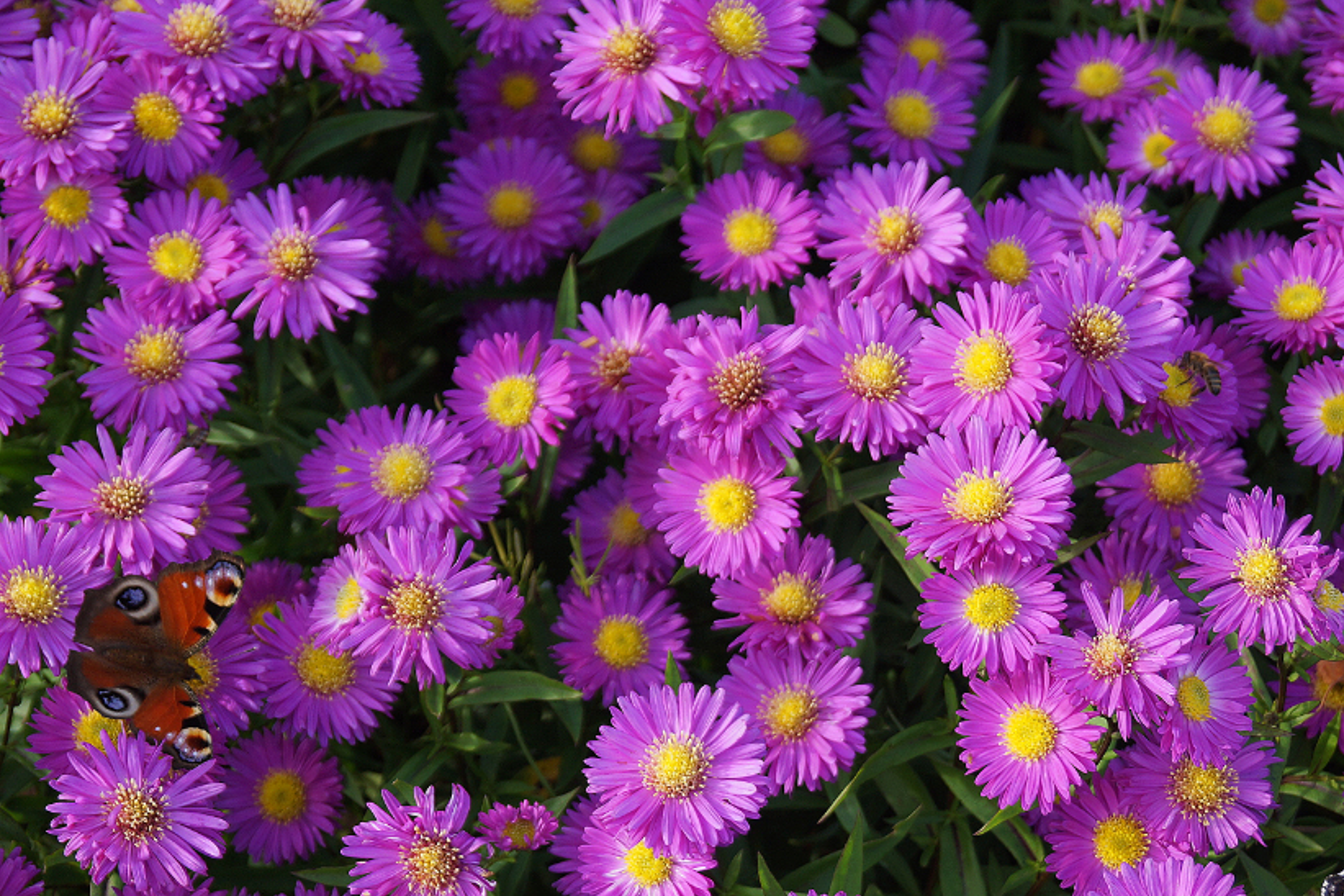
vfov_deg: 17.7
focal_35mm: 77
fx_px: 2864
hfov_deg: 26.4
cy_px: 568
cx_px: 802
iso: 100
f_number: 5
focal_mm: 35
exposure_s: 1/160
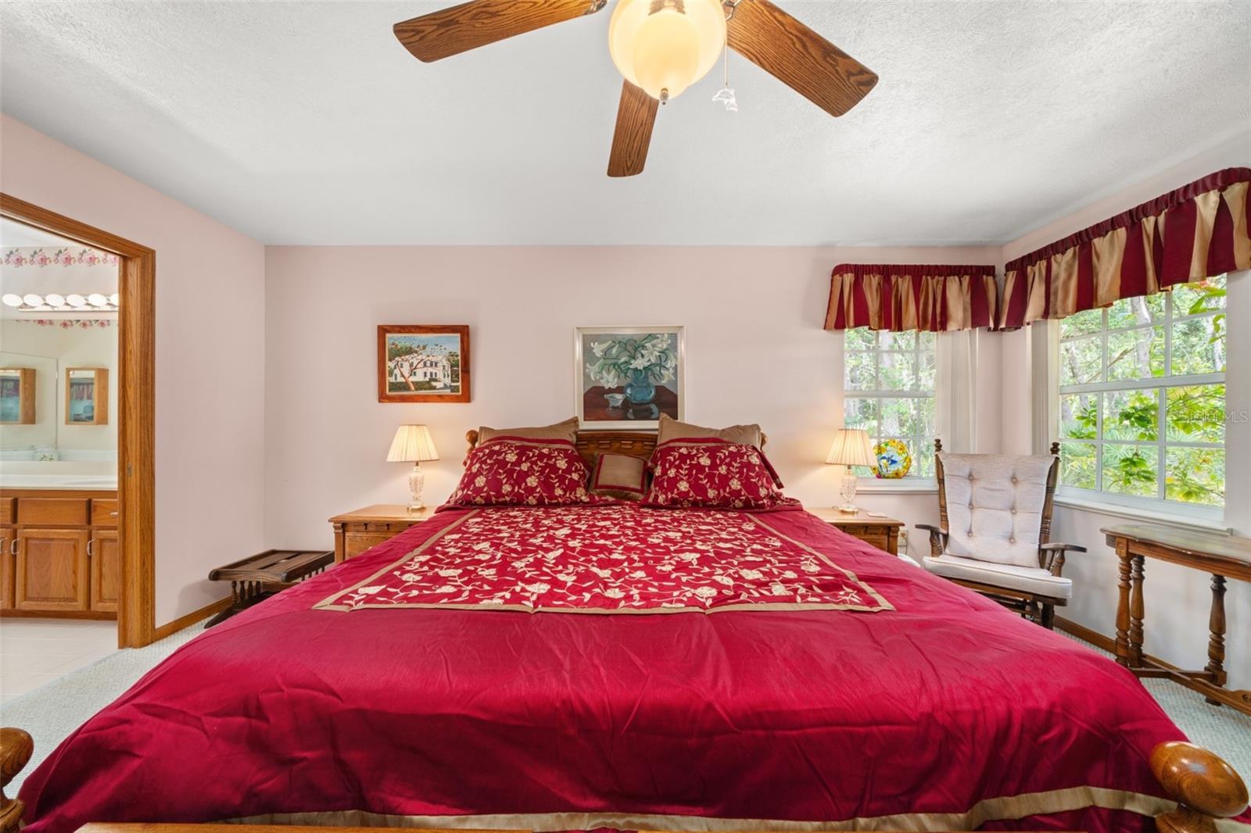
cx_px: 626
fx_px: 417
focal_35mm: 12
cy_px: 416
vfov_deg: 90.0
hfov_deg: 112.6
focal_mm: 12
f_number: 11
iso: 400
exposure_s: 1/1.25
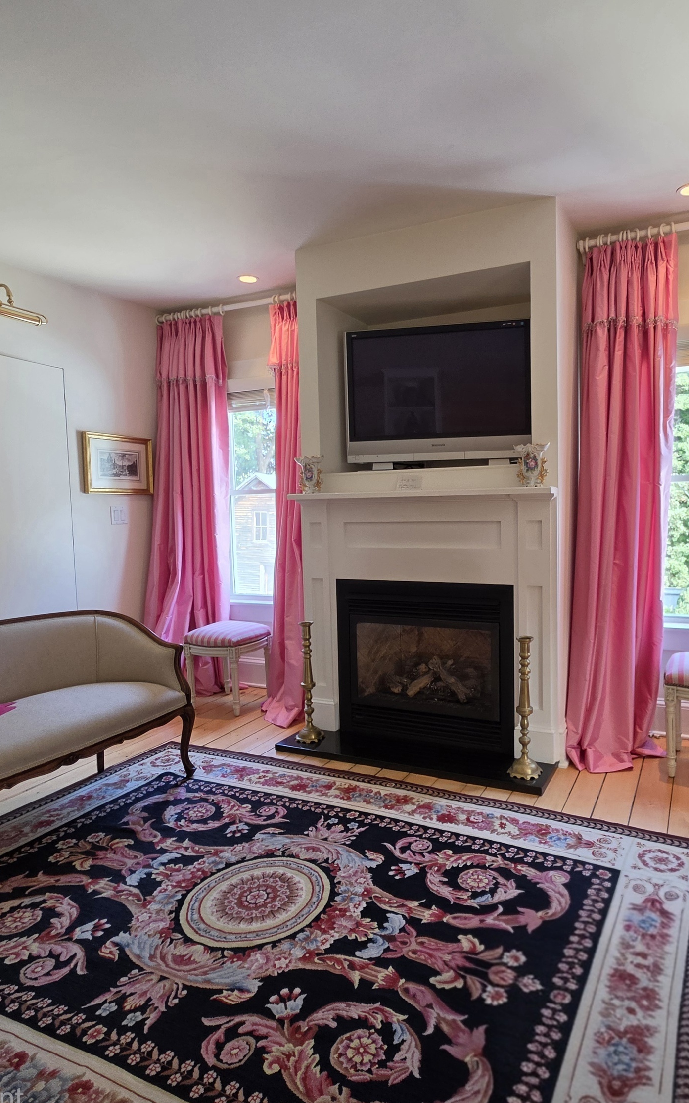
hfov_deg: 60.8
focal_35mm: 19
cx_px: 457
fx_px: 571
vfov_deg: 88.0
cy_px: 558
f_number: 1.9
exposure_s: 1/120
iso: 160
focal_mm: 2.2
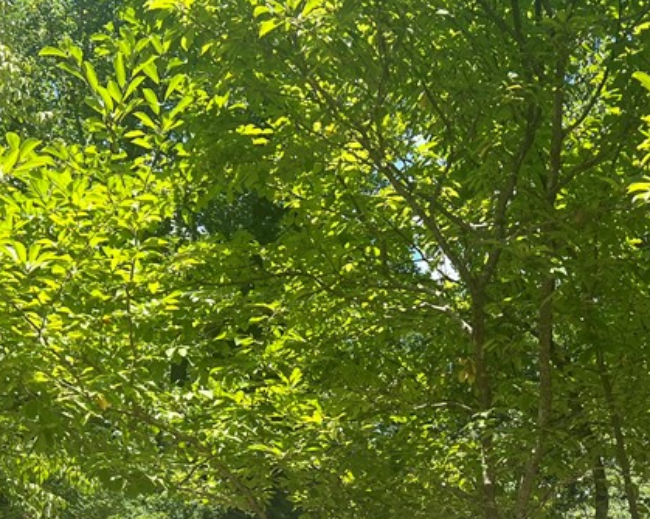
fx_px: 1192
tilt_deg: +7.8
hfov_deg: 30.2
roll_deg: -1.4
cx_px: 451
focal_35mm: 62
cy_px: 538
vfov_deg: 23.4
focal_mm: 5.7
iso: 50
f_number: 1.5
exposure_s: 1/1183
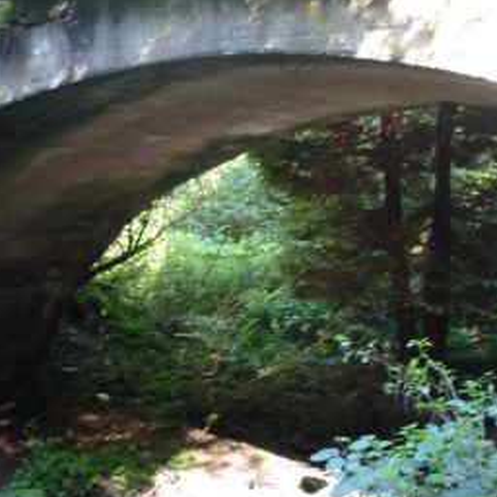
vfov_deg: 31.9
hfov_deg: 32.0
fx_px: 861
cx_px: 326
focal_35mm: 53
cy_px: 155
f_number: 3.3
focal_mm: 5.2
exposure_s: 1/30
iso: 400
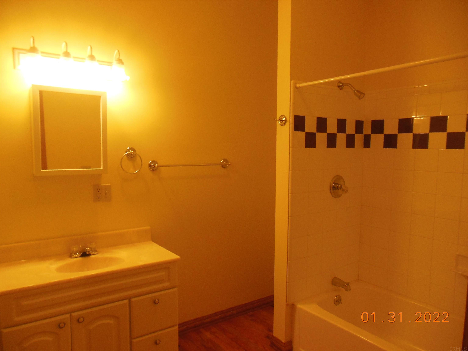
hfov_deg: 69.4
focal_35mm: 25
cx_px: 234
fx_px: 338
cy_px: 176
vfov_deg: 54.9
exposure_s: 1/60
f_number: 3.2
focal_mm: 4.5
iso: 400
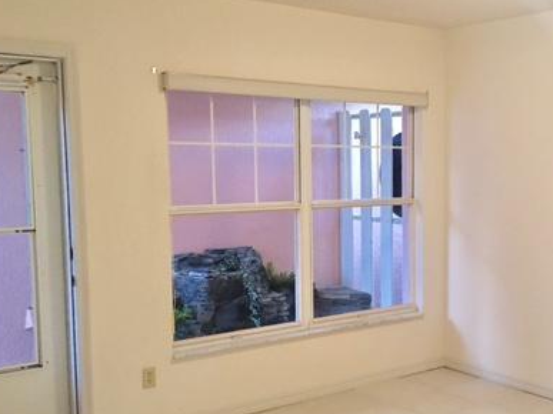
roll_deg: -1.2
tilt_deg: -5.8
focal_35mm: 48
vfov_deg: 30.2
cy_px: 246
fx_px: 767
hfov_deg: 38.3
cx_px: 437
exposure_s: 1/15
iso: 80
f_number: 2.2
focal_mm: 4.15
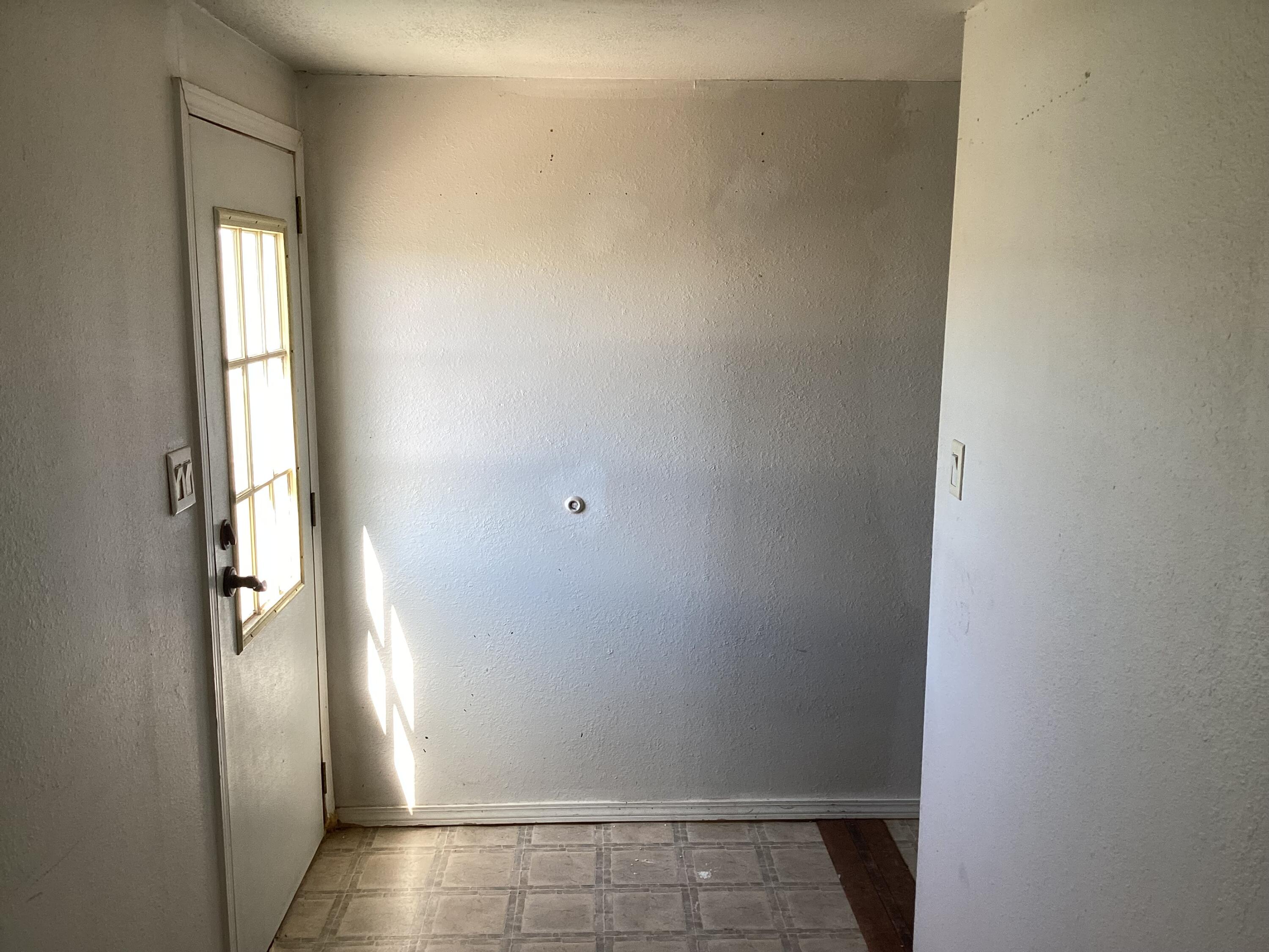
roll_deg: -1.0
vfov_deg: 45.4
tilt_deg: -10.6
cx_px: 634
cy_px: 476
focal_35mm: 31
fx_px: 1136
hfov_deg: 58.4
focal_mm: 3.3
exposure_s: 1/120
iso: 80
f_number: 2.4
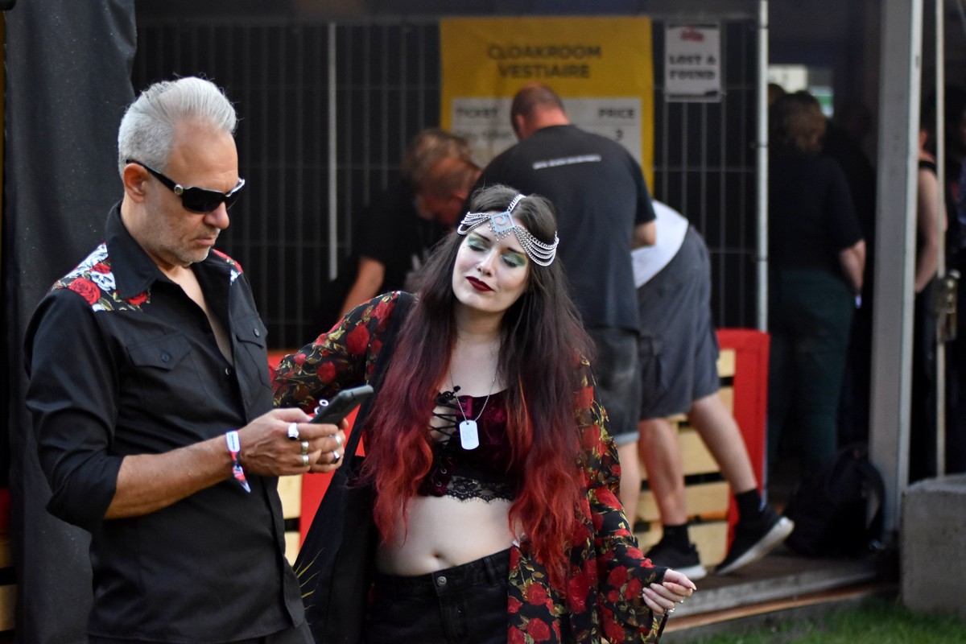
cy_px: 322
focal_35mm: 117
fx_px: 3139
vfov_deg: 11.7
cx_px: 483
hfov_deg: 17.5
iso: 1250
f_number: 2.8
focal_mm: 78
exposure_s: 1/5000
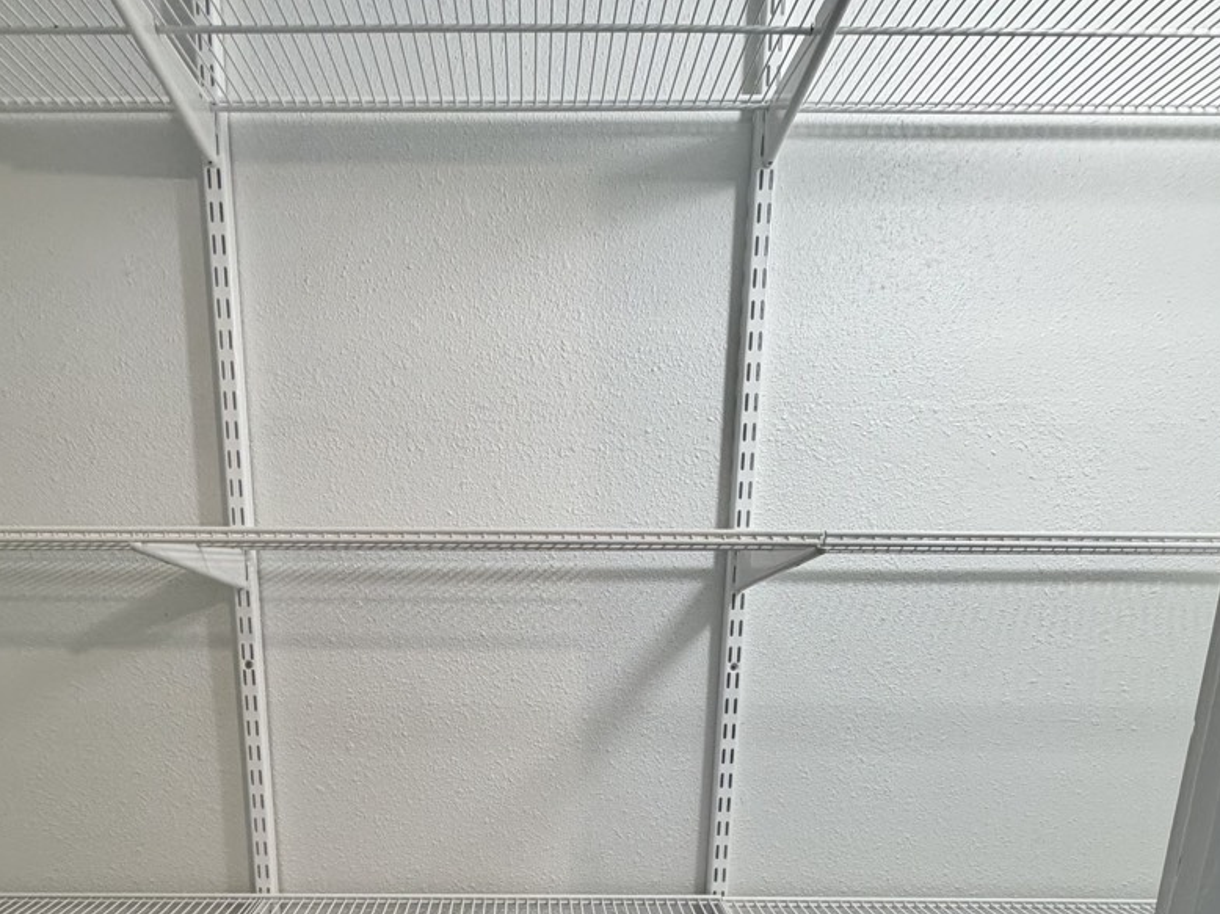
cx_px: 517
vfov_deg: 46.3
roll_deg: -0.6
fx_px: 951
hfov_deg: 65.0
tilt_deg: -14.8
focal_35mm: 27
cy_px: 823
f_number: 2.2
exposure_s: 1/120
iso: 160
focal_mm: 2.22
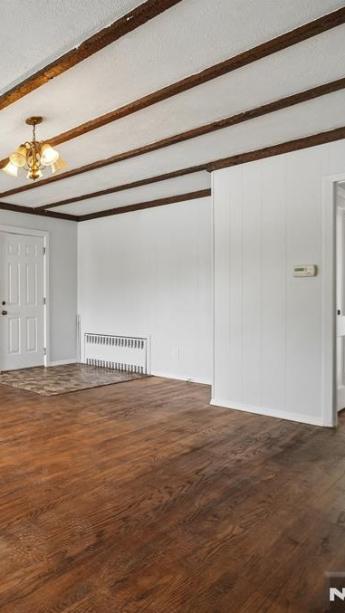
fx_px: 618
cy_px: 307
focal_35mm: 38
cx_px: -47
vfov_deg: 52.8
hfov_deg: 28.0
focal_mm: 24
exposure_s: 1/30
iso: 640
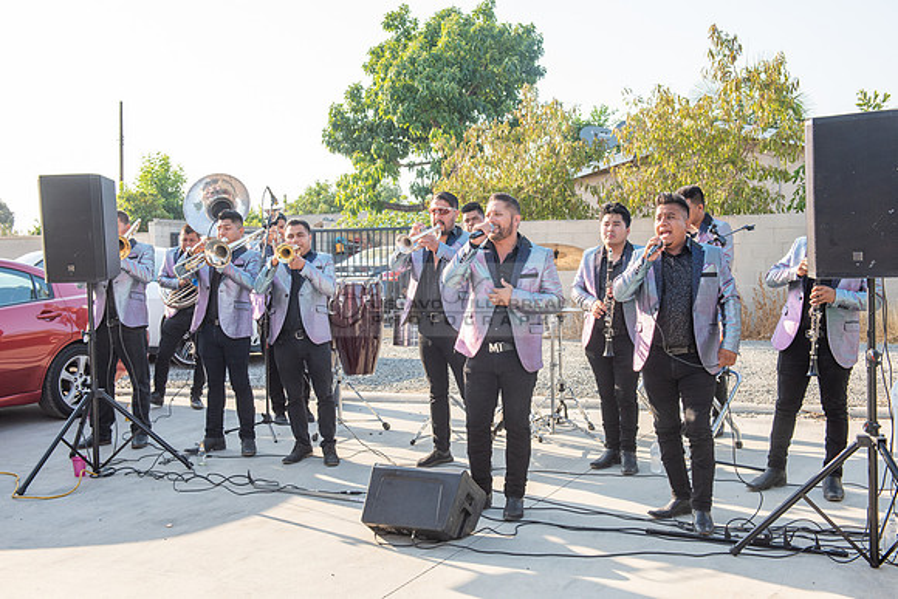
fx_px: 998
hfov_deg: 48.4
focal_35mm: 40
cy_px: 300
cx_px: 449
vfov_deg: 33.4
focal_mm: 40
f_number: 7.1
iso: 200
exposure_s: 1/200
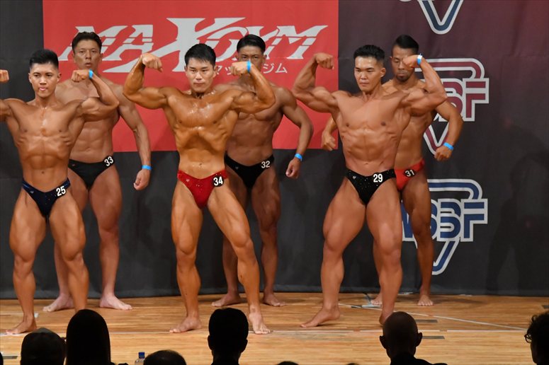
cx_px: 274
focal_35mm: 270
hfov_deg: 7.6
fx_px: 4116
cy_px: 182
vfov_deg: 5.1
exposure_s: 1/400
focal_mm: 180
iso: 9000
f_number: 5.6
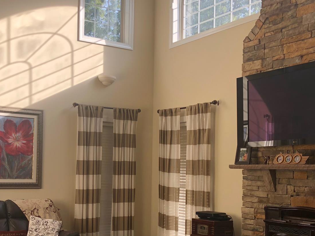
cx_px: 119
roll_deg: -0.4
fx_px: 473
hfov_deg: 36.6
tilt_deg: +1.5
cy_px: 157
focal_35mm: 52
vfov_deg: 27.9
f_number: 1.8
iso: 20
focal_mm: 4
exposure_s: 1/213
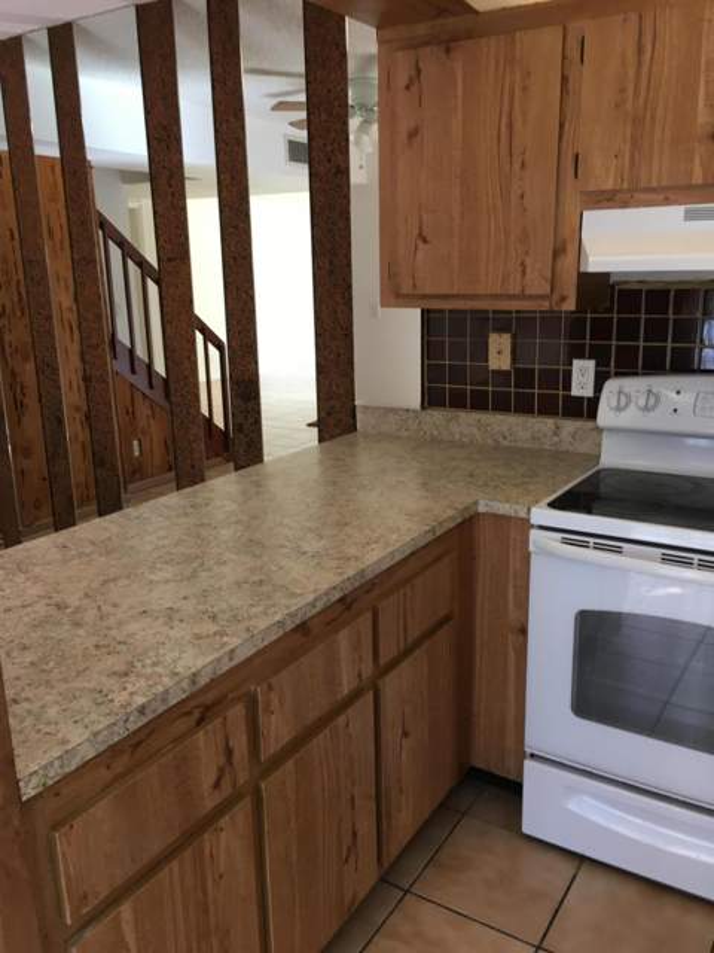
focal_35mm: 29
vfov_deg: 61.7
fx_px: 798
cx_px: 357
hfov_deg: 48.2
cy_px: 476
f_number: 2.2
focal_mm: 4.15
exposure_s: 1/30
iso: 50
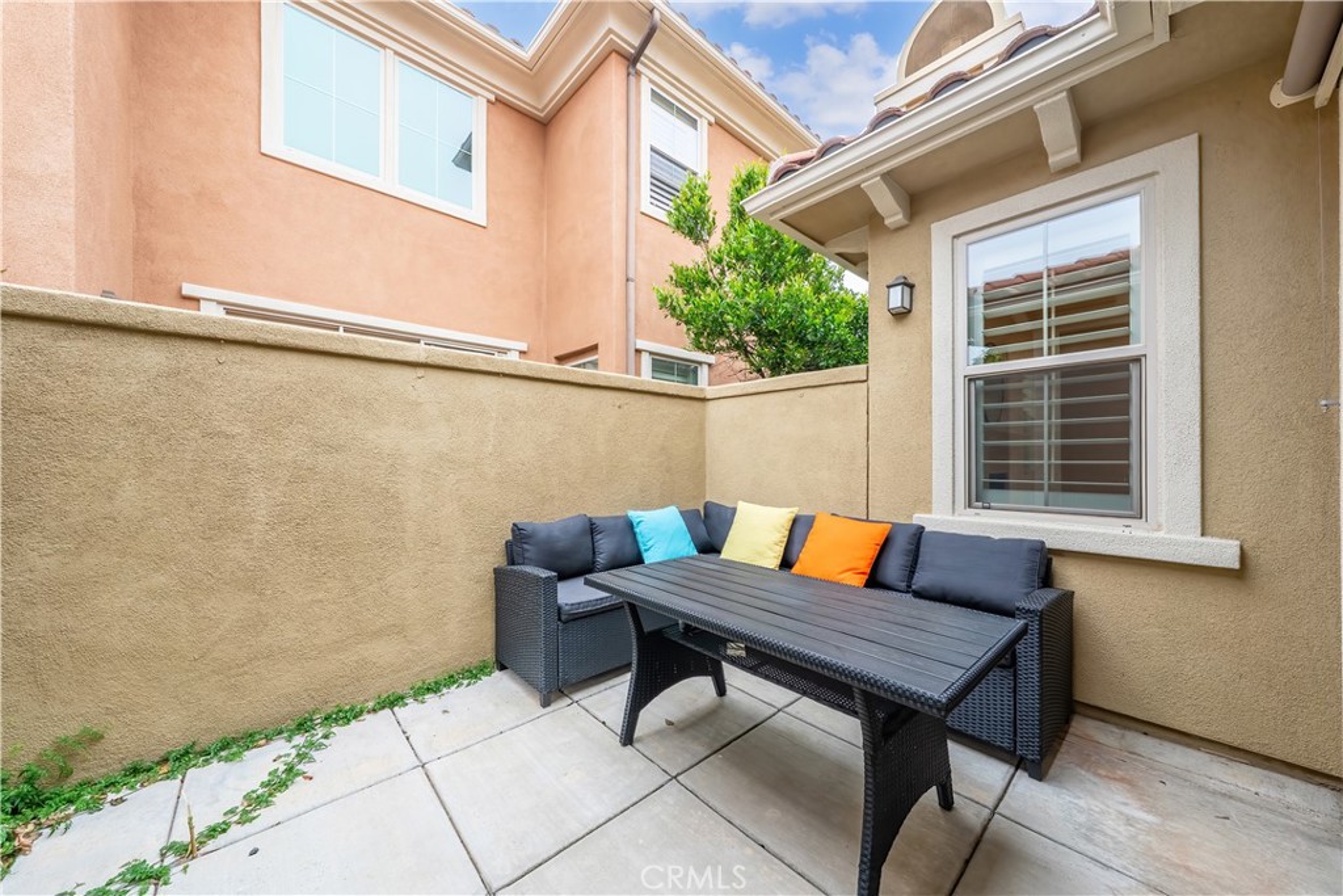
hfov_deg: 112.6
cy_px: 448
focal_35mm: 12
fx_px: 448
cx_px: 672
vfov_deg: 90.0
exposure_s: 1/2000
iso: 800
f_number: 8
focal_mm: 12
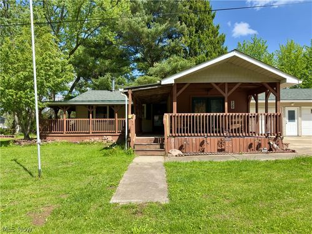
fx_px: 216
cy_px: 117
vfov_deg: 56.8
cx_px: 156
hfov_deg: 71.6
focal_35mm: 24
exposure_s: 1/1757
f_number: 1.78
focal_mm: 6.76
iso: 100
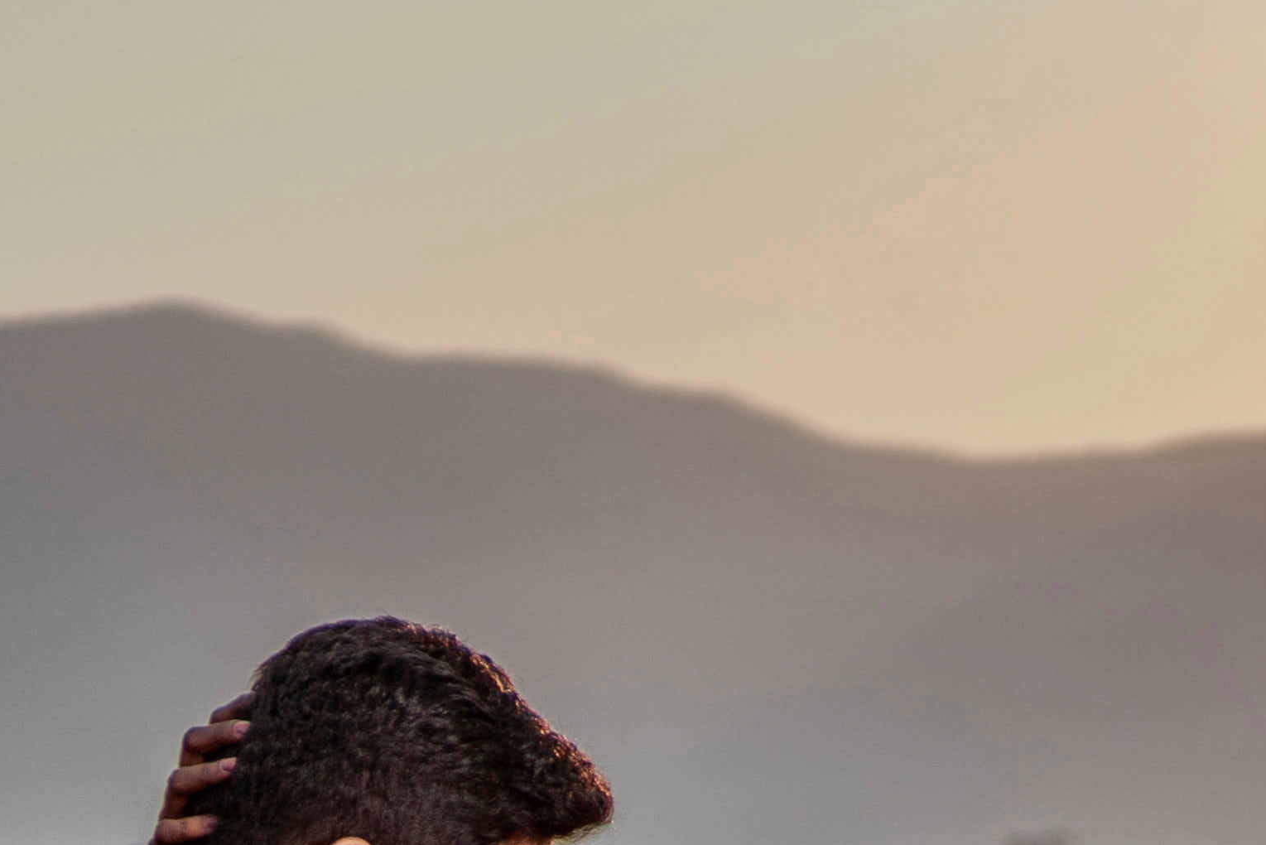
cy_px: 1500
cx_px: 1330
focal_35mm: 182
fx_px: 6401
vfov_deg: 7.3
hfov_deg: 11.2
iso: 100
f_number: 1.4
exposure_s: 1/6400
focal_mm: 35
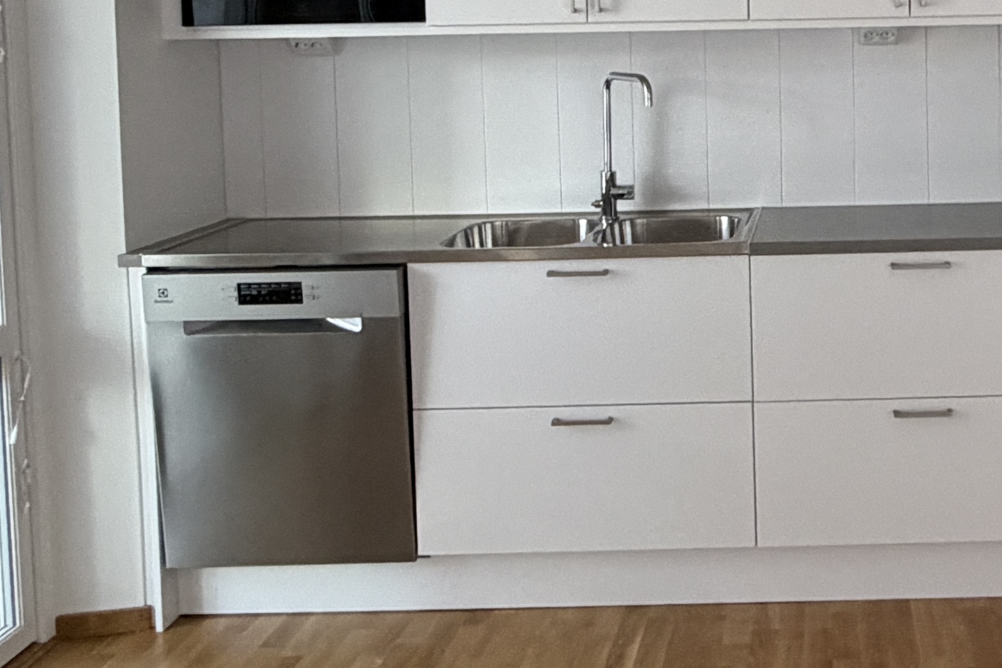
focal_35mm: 52
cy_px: 96
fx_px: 1447
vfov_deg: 25.4
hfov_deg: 36.3
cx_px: 864
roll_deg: +1.1
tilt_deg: -4.0
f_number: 2.2
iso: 400
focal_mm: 2.22
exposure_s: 1/60
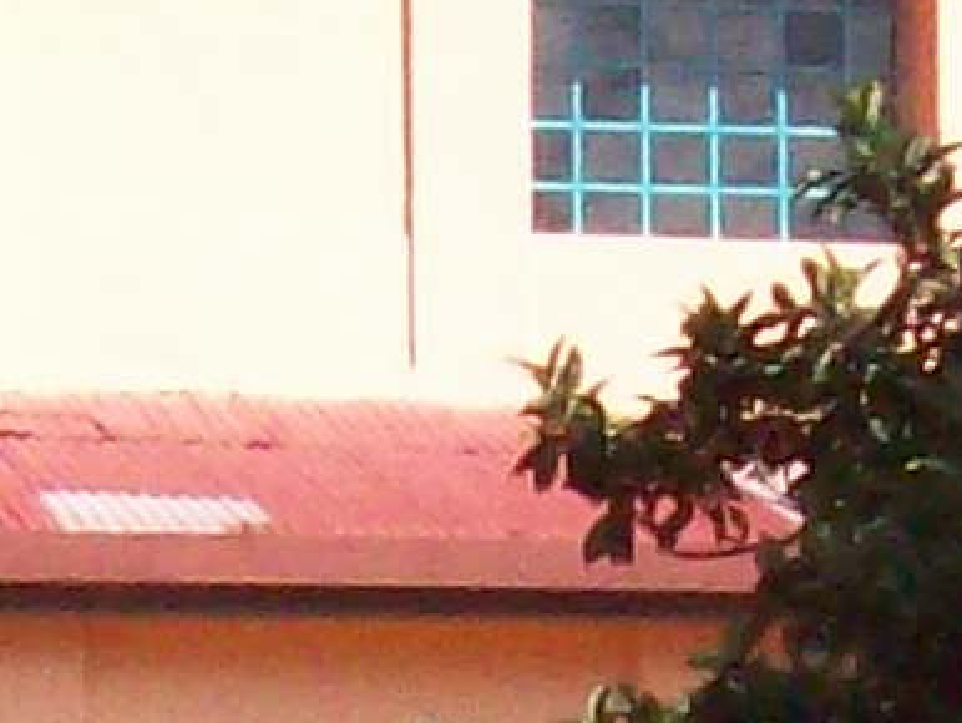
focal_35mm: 285
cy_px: 1596
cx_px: 140
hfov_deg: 6.9
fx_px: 7925
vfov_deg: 5.1
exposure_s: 1/1164
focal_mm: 6
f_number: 4.8
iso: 200
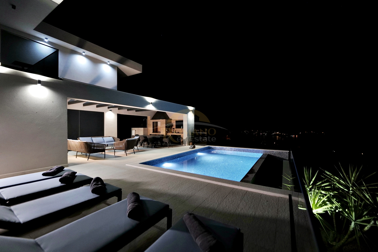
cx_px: 189
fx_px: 147
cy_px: 126
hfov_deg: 104.3
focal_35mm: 14
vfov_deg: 81.2
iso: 2000
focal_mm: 14
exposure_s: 1/60
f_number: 1.8
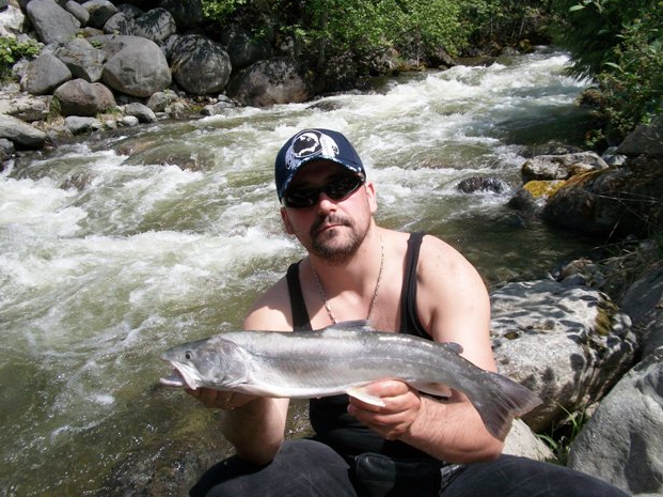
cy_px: 249
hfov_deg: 55.4
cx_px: 327
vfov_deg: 42.9
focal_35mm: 33
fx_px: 632
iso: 80
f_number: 5.5
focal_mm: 5.7
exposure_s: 1/500
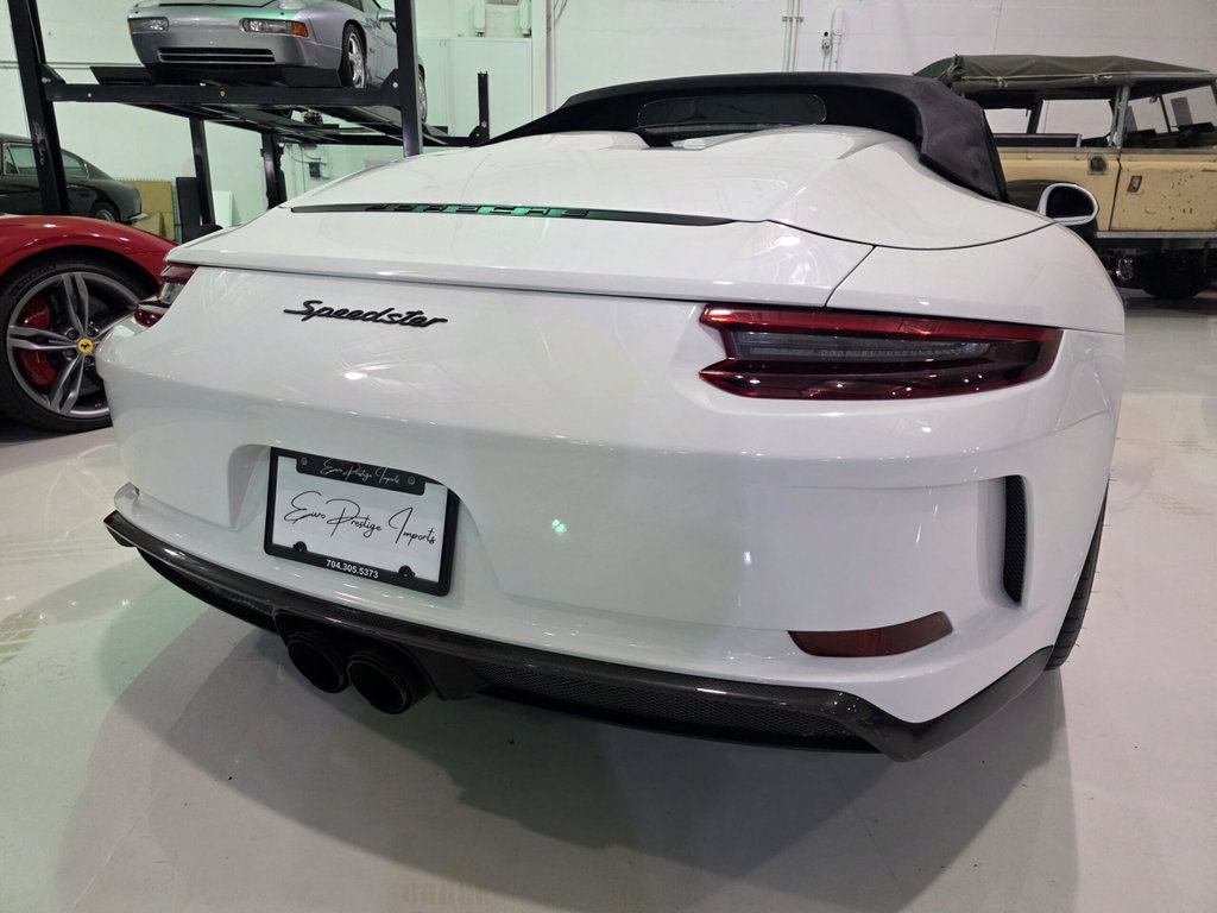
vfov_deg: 58.9
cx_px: 608
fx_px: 809
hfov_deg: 73.9
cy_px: 456
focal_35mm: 23
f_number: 1.7
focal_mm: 6.3
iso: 500
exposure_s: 1/120
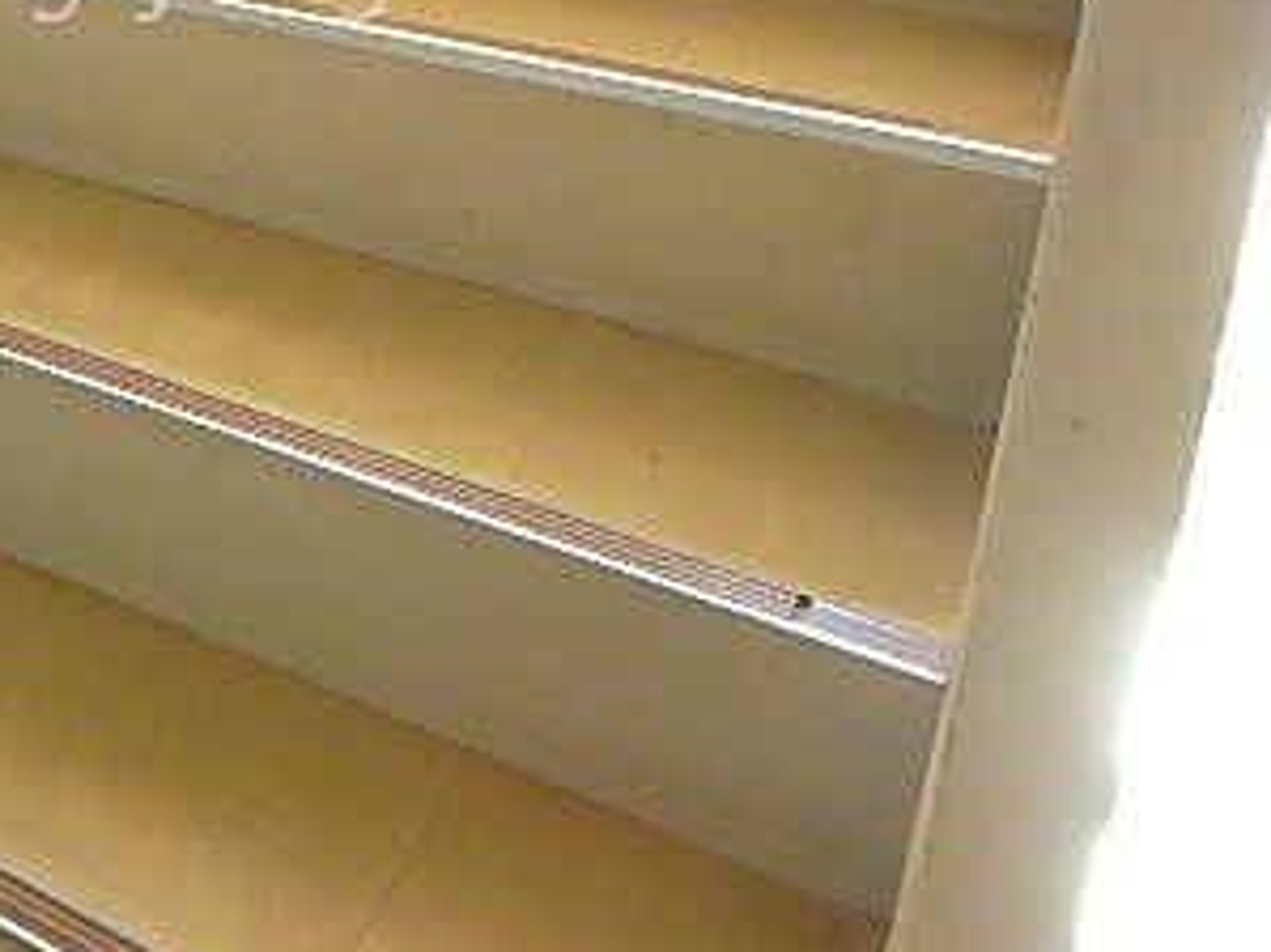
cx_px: 119
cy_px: -30
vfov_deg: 29.7
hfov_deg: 39.0
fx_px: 1652
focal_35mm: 45
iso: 640
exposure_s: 1/30
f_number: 3.5
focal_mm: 3.7
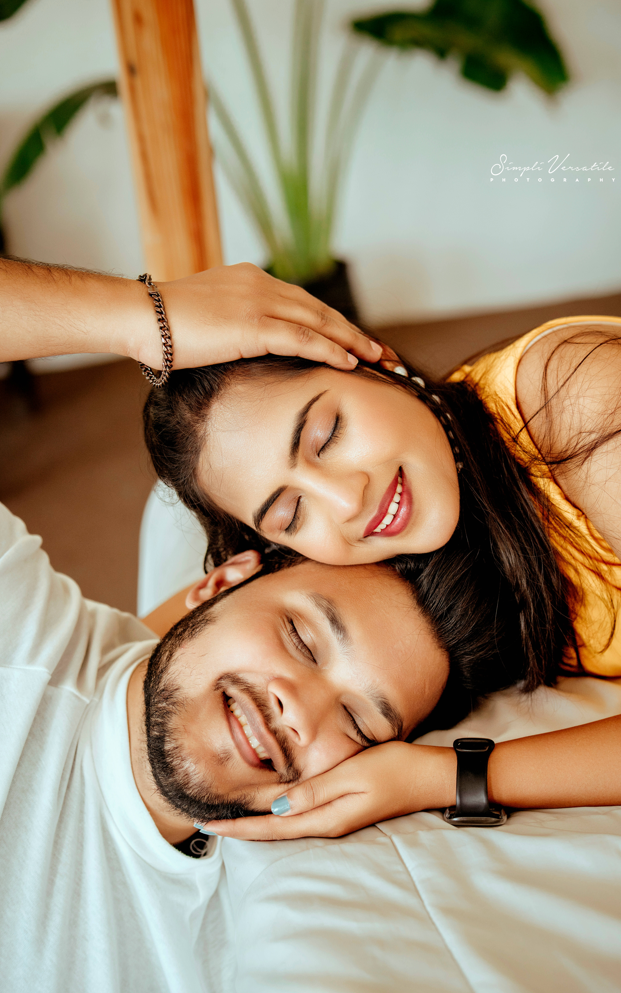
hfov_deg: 25.3
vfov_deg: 39.6
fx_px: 1381
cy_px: 497
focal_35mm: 51
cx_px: 305
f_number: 2.8
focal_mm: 50
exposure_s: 1/800
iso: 1250
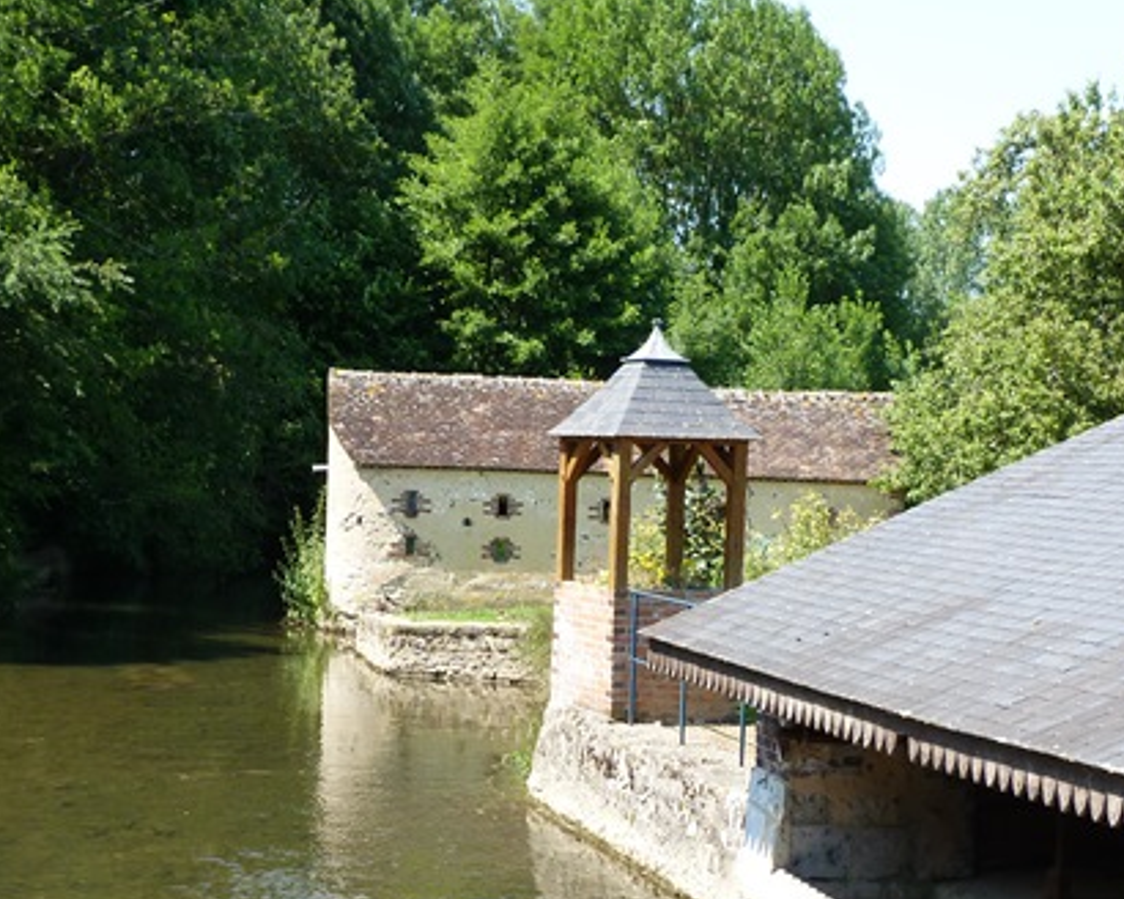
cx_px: 504
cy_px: 696
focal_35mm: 61
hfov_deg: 30.9
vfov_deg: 24.6
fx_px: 2029
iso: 80
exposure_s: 1/200
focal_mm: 5.8
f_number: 4
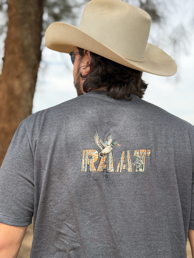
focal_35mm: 48
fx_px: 359
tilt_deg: +2.3
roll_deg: -3.0
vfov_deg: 39.7
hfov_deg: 30.3
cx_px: 97
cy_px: 129
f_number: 1.78
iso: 100
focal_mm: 6.76
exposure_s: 1/1678
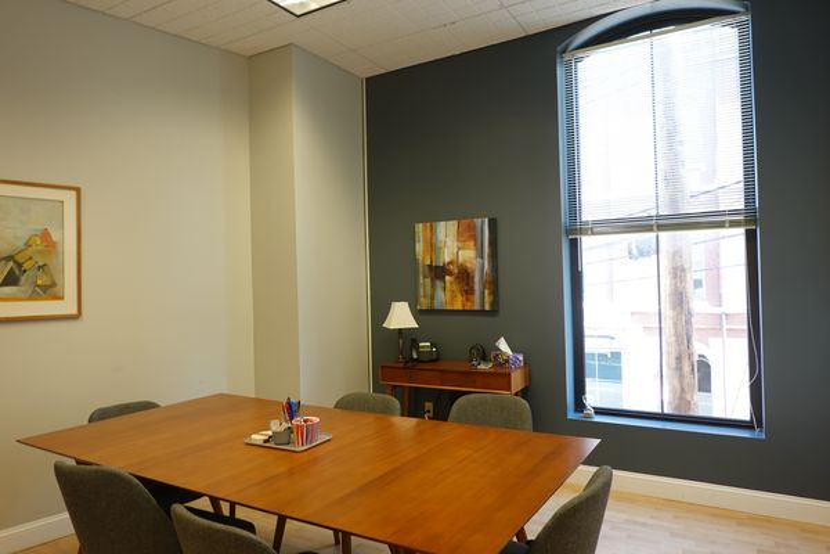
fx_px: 553
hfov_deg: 73.7
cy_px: 277
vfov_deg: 53.1
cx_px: 415
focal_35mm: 24
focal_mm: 9
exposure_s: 1/30
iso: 125
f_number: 2.8
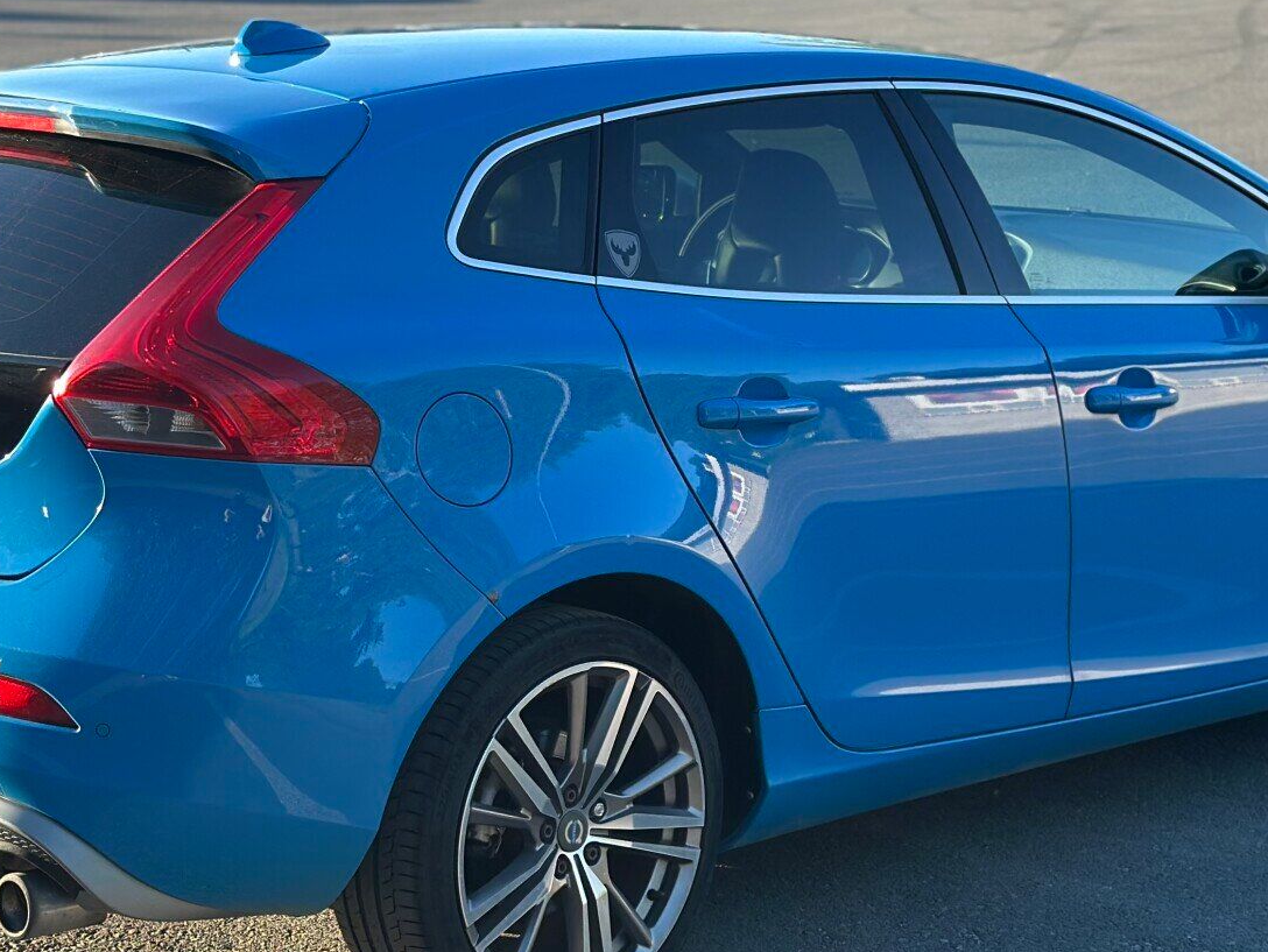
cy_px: 380
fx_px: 3152
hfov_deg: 22.7
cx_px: 615
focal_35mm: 86
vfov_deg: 17.2
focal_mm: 6.86
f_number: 1.78
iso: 80
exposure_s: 1/484
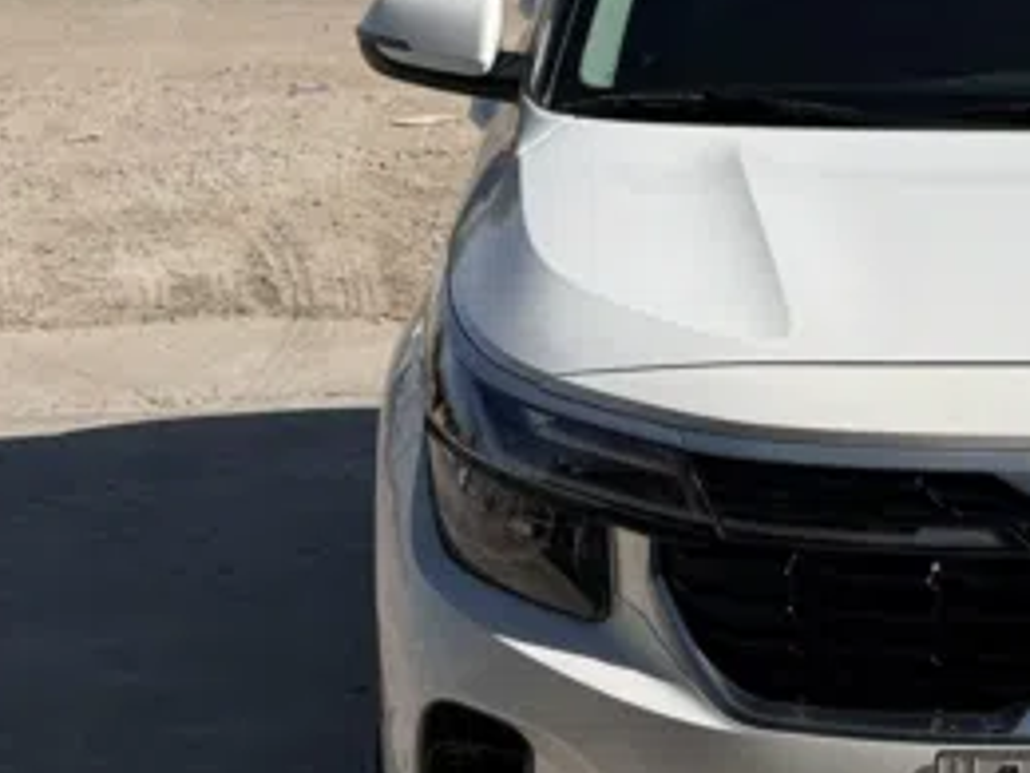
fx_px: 3511
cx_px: 1184
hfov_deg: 16.1
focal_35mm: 118
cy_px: 20
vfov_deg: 12.4
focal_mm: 6.76
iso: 64
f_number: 1.78
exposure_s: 1/6536
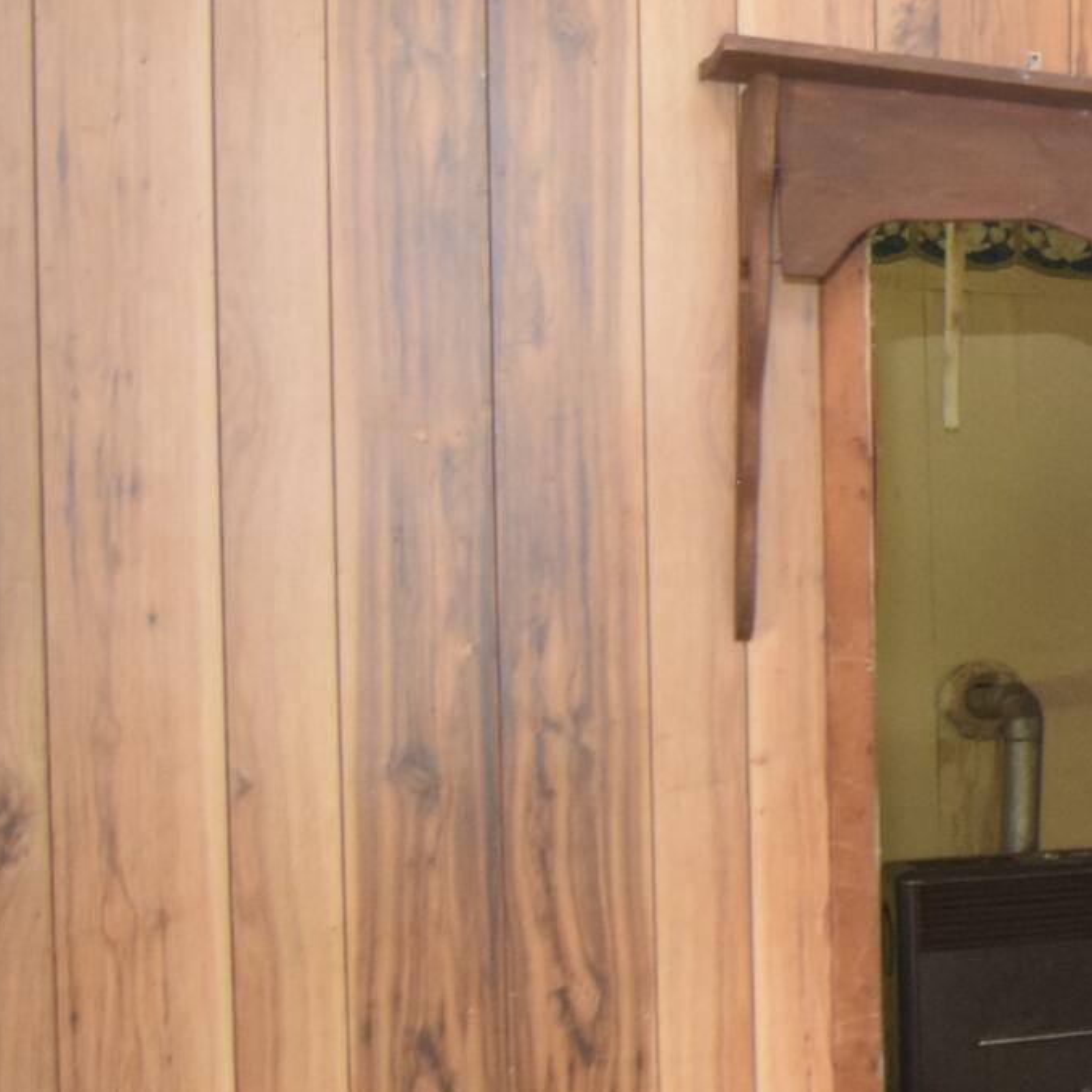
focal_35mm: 62
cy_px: 703
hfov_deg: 18.3
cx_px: 2195
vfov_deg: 27.6
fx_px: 2208
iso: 1400
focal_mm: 11
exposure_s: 1/60
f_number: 2.8
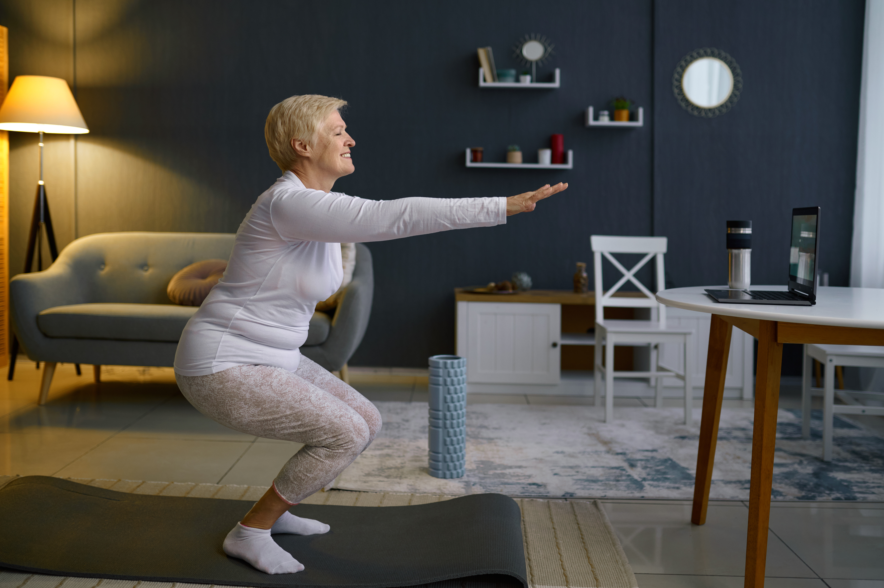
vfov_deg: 36.8
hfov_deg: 53.2
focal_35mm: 36
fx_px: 883
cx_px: 431
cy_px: 291
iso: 400
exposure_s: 1/90
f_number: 2
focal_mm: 35
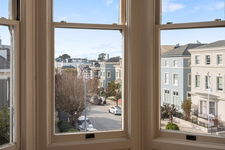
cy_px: 63
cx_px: 96
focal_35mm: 42
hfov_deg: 46.3
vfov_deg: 31.8
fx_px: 262
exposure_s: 1/250
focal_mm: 24
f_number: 8
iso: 800
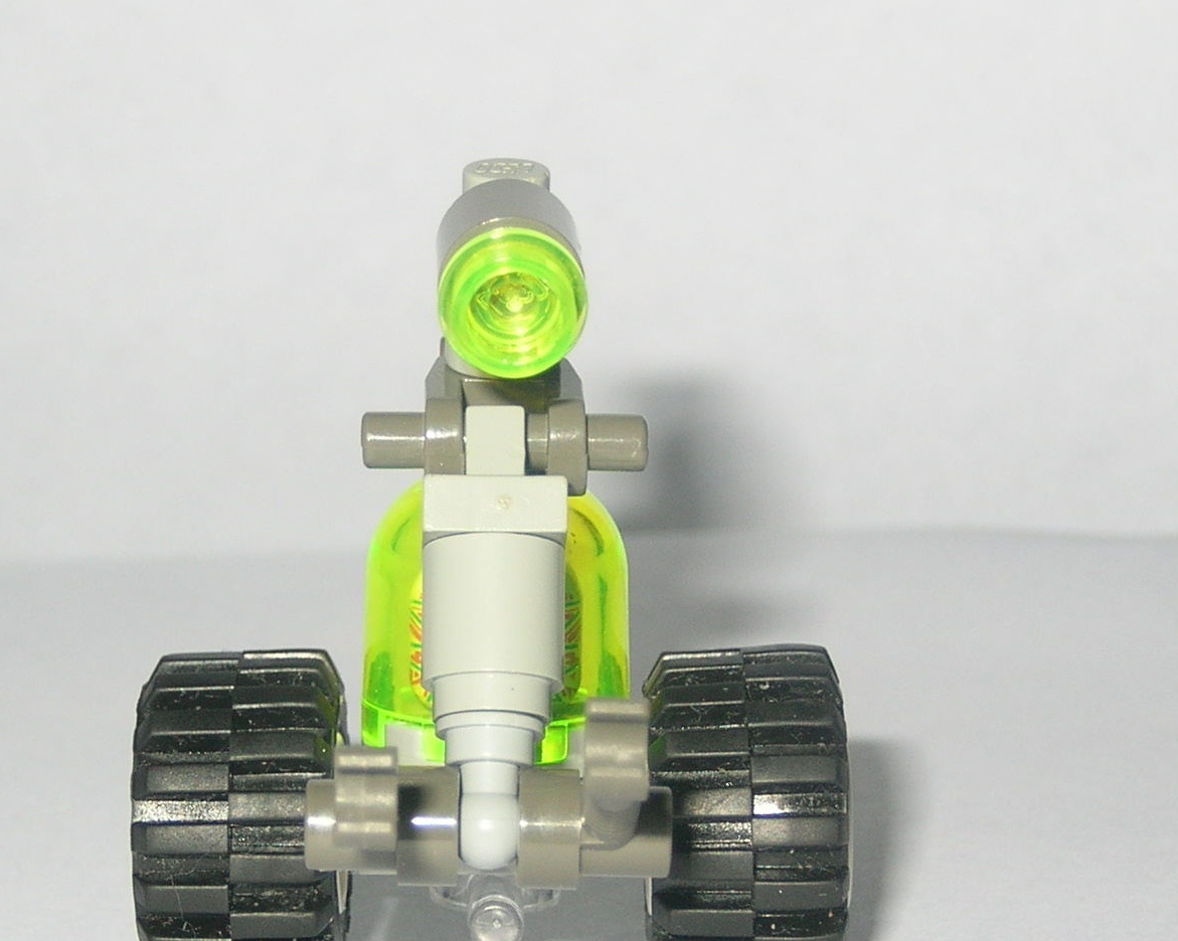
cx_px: 472
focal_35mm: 122
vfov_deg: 12.6
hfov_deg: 15.8
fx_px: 4252
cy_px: 612
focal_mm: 10.6
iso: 50
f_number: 3.2
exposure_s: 1/120
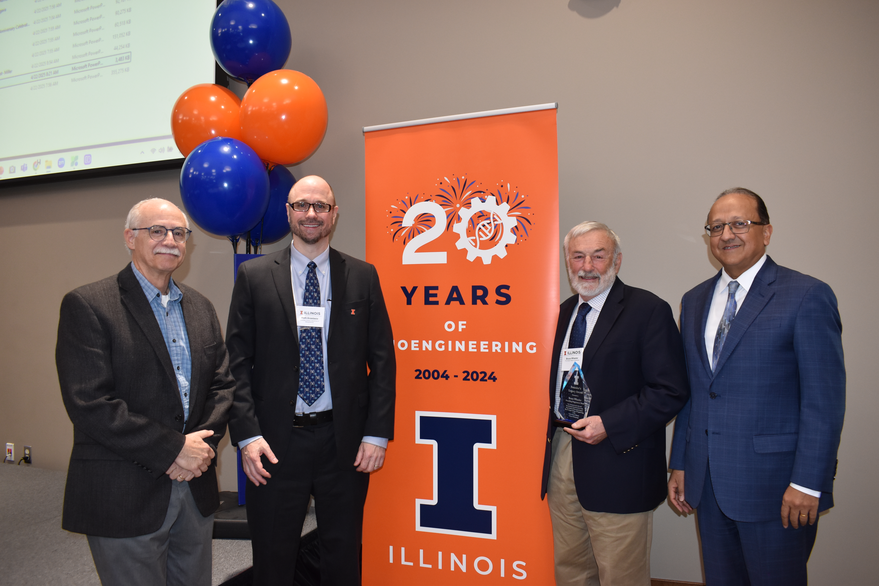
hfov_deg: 67.4
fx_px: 659
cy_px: 293
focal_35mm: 27
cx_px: 440
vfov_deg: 47.9
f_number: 5
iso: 800
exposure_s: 1/100
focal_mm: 18
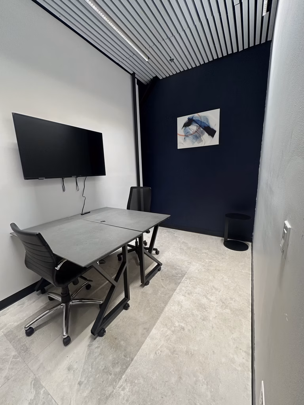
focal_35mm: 14
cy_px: 202
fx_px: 164
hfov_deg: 85.7
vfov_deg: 102.1
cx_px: 152
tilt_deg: -11.6
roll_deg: +1.3
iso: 160
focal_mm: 2.22
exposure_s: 1/99
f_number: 2.2
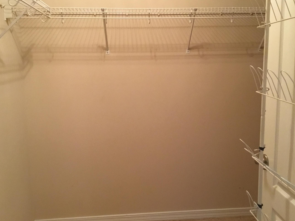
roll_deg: +1.6
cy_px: 99
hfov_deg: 51.3
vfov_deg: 39.6
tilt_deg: -7.3
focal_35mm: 36
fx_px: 307
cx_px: 146
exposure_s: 1/30
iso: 200
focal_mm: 3.3
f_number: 2.4
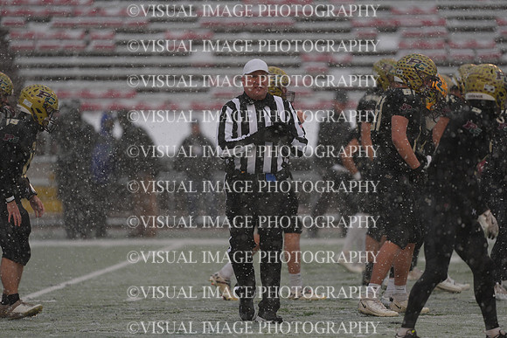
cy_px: 169
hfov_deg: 6.9
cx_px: 254
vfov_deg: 4.6
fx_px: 4226
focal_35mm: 300
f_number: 2.8
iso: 320
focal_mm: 300
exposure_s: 1/2000
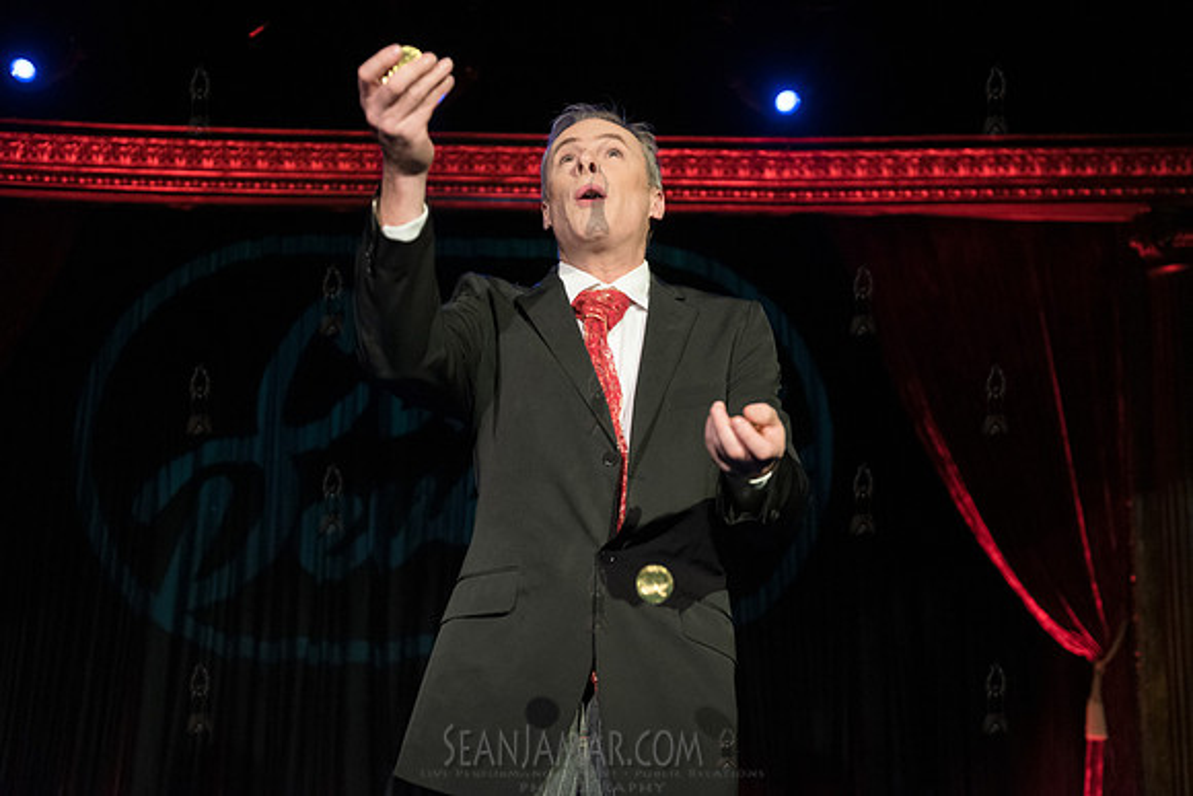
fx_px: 1591
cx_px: 596
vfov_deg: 28.1
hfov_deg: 41.1
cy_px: 398
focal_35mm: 48
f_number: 3.2
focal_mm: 48
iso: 4000
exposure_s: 1/320
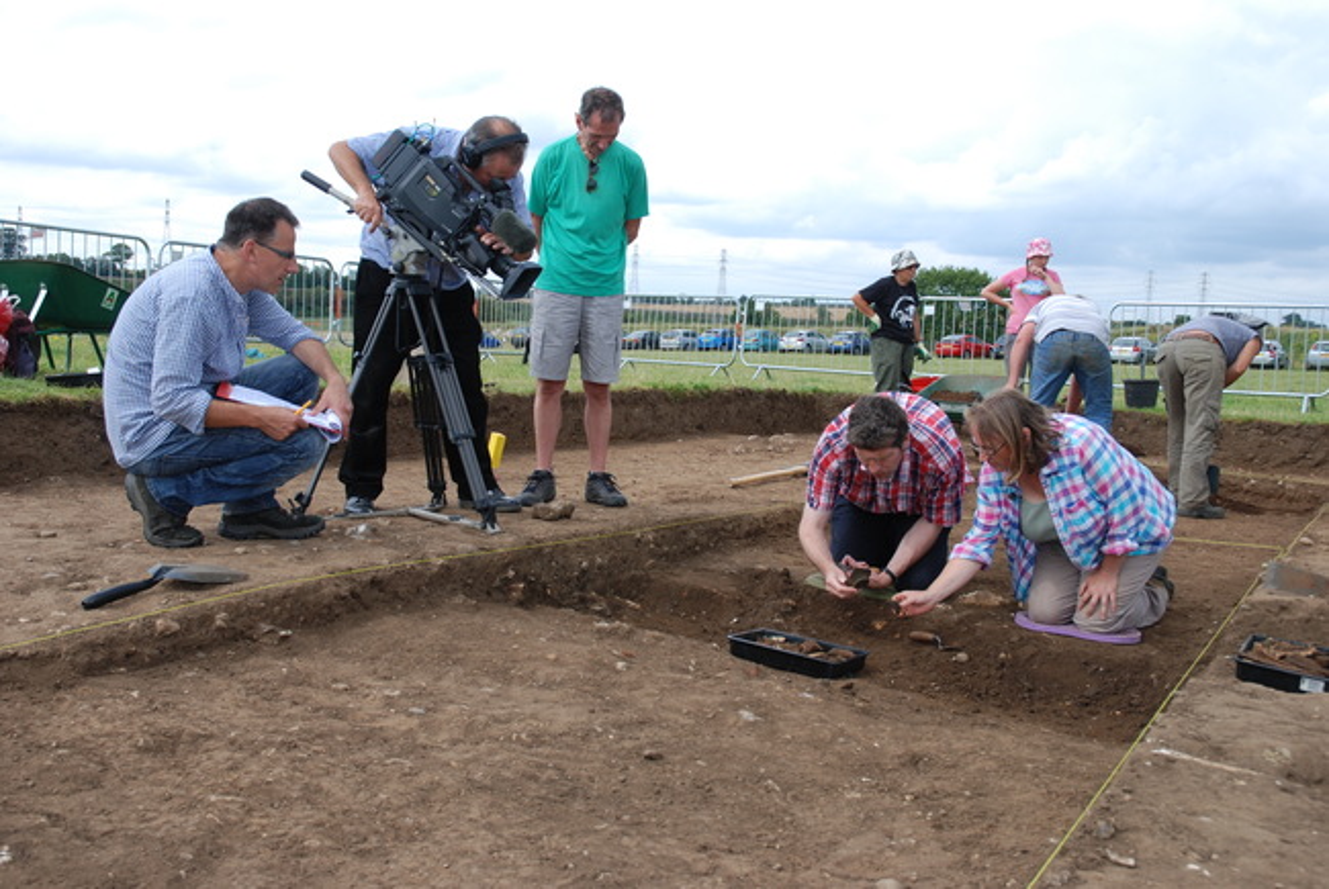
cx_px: 664
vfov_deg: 35.6
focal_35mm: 38
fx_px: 1386
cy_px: 444
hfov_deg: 51.2
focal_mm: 25
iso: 100
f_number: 6.3
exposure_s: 1/160
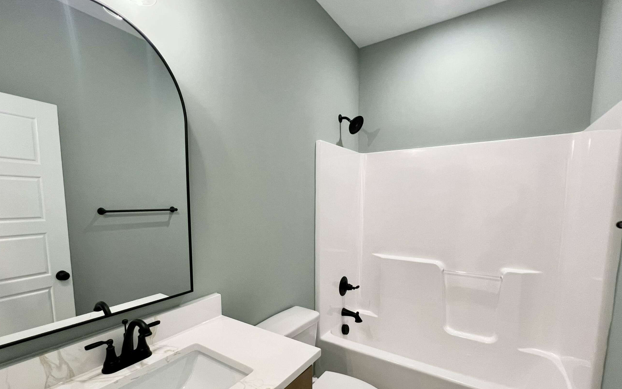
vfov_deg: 70.6
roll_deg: +0.9
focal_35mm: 16
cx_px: 289
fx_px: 271
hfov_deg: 97.7
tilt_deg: -5.9
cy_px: 230
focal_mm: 1.57
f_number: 1.8
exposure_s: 1/120
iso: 200
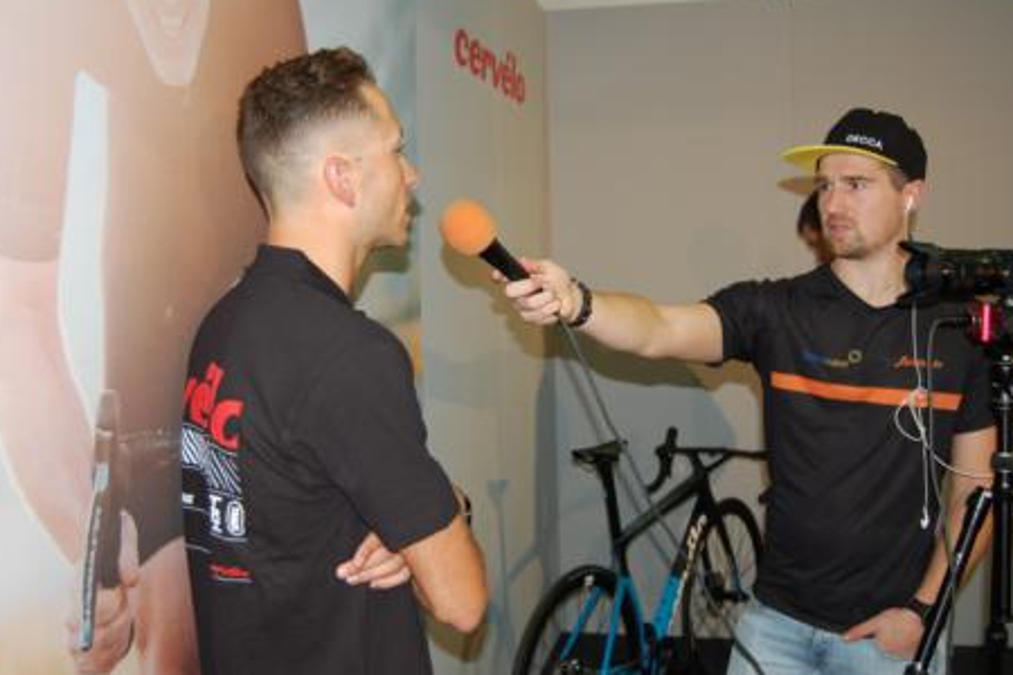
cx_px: 529
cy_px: 314
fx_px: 1125
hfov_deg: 48.4
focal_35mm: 40
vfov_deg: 33.4
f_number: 4
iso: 400
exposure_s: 1/60
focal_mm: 24
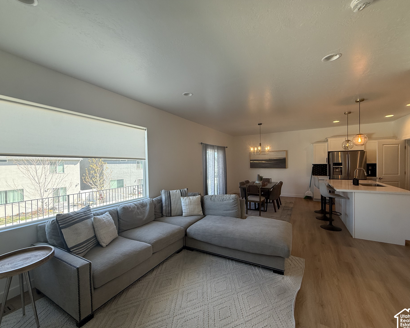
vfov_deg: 84.0
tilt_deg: -0.8
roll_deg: +0.6
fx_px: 182
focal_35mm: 15
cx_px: 198
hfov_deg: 96.8
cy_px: 166
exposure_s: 1/120
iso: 80
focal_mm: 2.22
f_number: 2.2
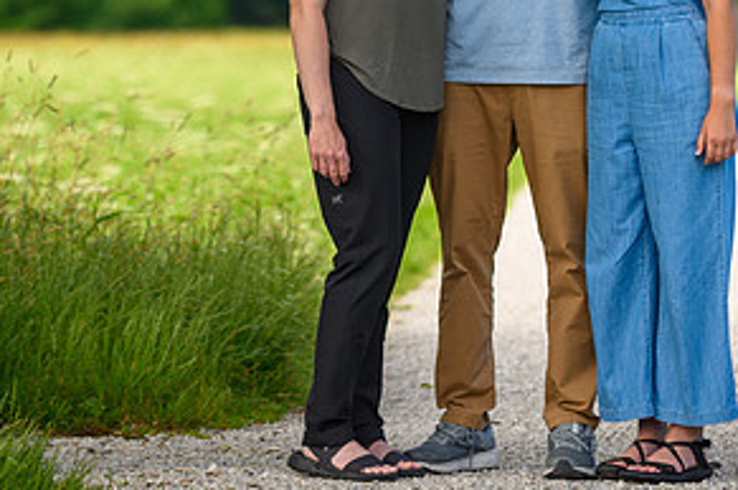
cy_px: -5
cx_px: 410
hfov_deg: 7.0
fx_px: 6017
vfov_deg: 4.7
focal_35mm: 294
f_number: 4
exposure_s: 1/800
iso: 125
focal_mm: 140
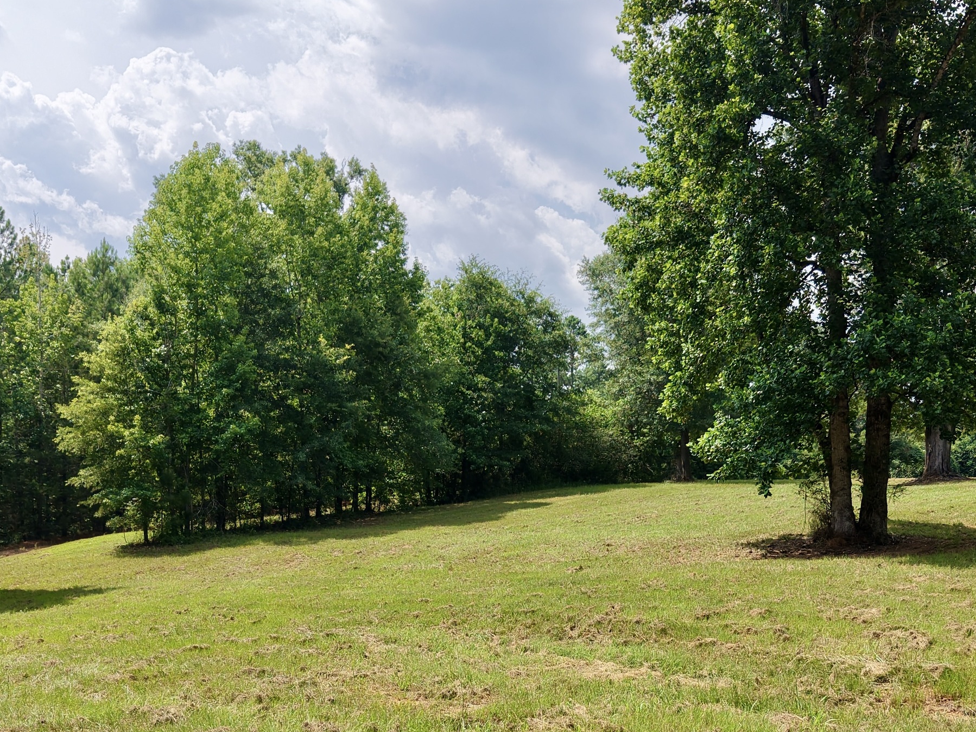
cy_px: 577
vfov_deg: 34.2
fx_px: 1156
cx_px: 616
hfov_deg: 45.3
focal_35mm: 41
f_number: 1.8
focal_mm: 8.67
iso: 420
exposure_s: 1/6400
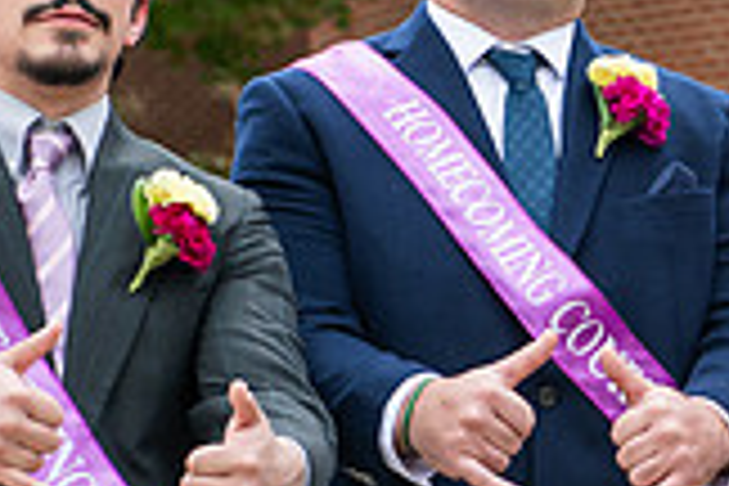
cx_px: 792
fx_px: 5082
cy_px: 236
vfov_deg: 5.5
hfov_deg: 8.1
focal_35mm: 251
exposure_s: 1/320
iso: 200
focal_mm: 70
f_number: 5
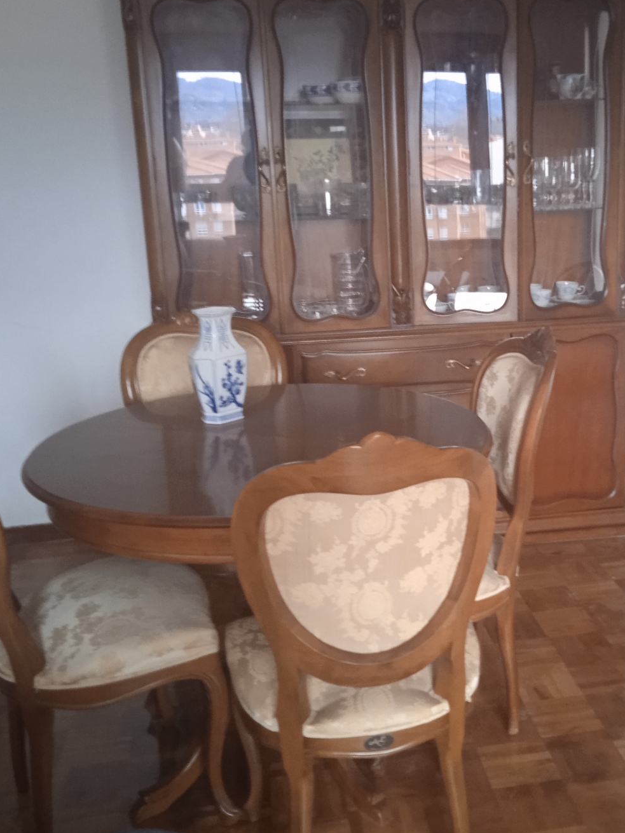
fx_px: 987
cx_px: 446
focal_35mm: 41
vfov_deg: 45.8
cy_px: 403
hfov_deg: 34.6
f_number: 2.2
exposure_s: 1/25
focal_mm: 3.43
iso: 545
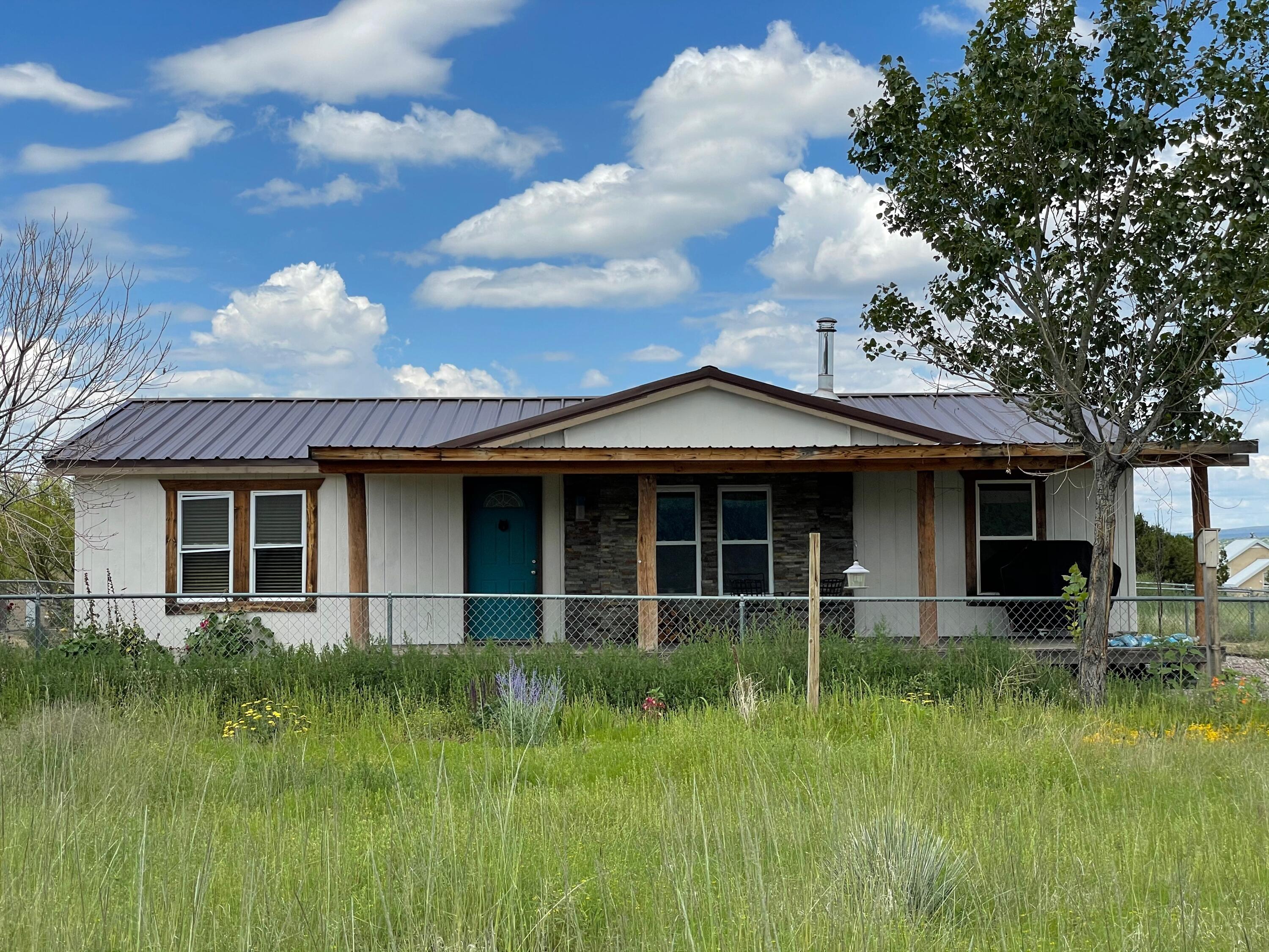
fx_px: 1906
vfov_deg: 28.0
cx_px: 634
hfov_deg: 36.8
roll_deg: +0.6
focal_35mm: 52
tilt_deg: +3.9
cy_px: 476
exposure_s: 1/1712
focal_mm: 6
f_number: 2
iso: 25
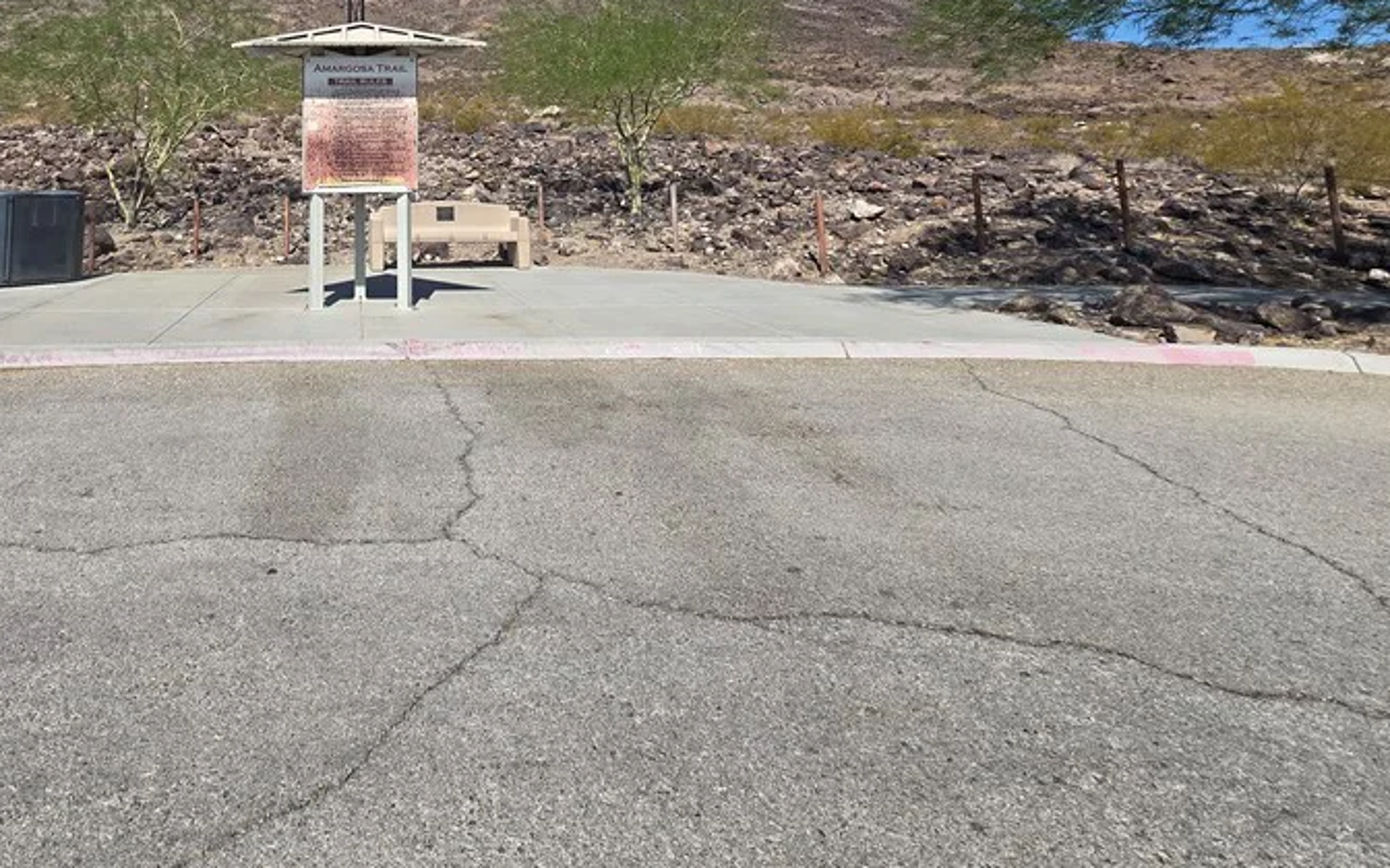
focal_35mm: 21
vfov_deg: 50.9
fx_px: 796
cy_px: 91
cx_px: 360
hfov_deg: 76.7
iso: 50
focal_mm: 2.2
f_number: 2.2
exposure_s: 1/3390
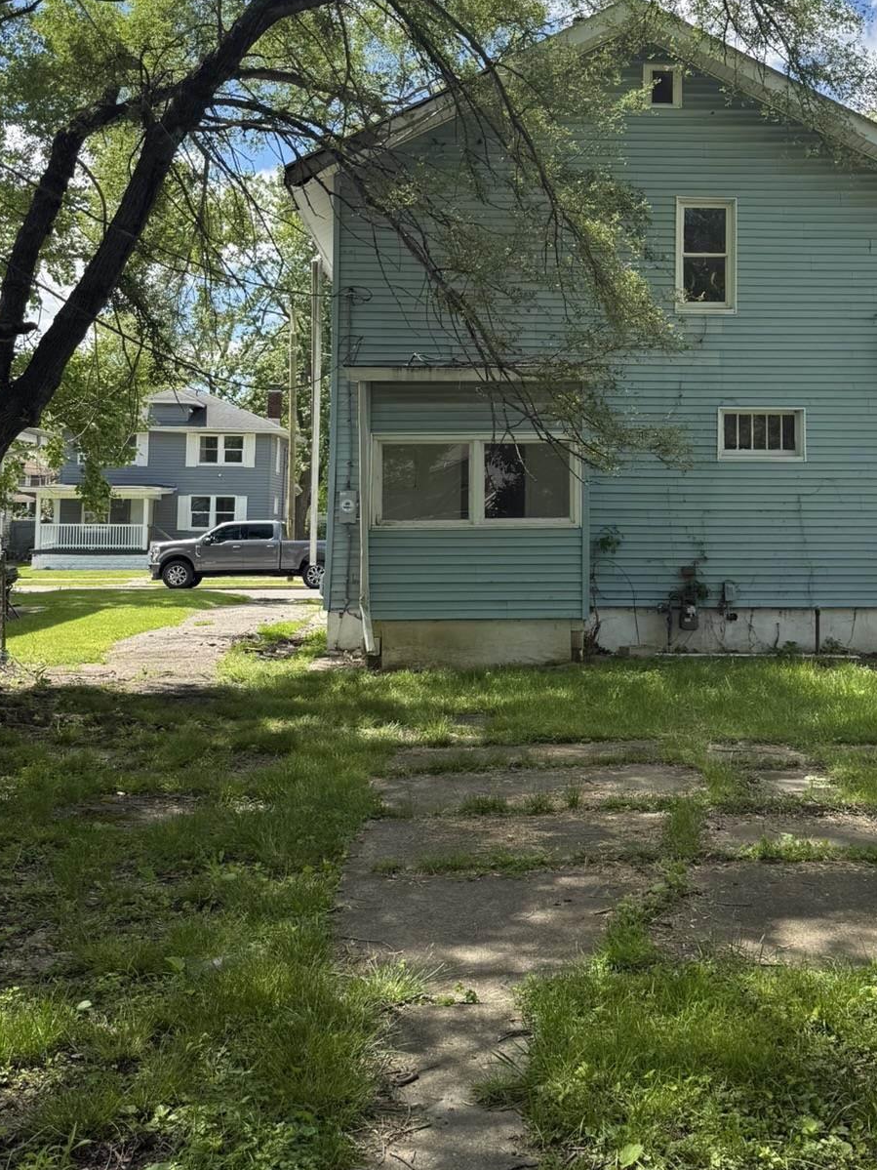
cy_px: 444
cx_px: 538
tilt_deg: +4.9
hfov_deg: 35.0
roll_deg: -0.4
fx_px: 1385
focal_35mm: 41
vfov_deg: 45.4
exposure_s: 1/1855
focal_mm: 6.76
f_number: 1.78
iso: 80
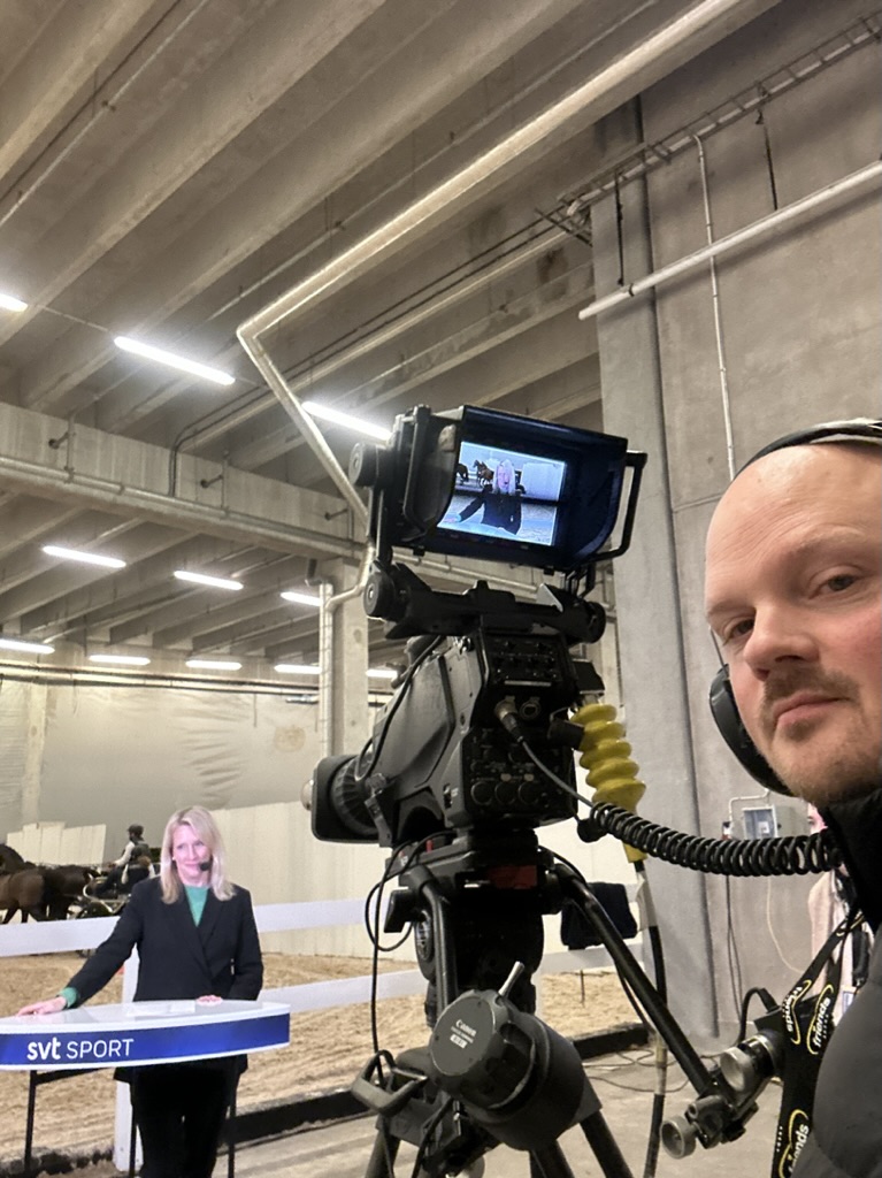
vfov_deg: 60.0
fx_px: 1020
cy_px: 589
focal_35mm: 30
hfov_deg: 46.8
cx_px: 441
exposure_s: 1/34
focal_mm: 2.69
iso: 250
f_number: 1.9
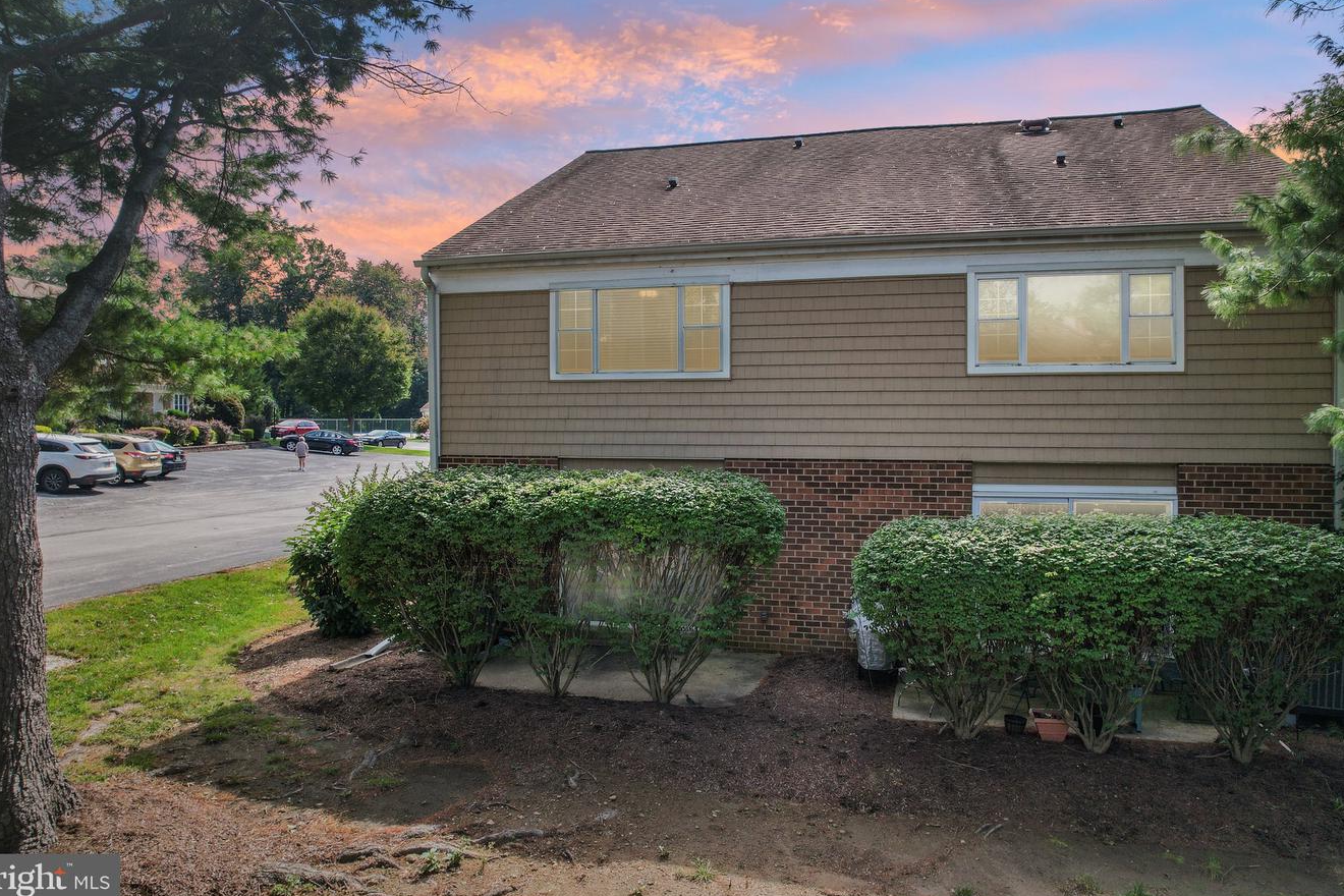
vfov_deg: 53.1
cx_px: 694
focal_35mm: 24
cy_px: 417
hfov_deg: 73.7
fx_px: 896
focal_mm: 8.38
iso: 100
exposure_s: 1/800
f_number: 2.8
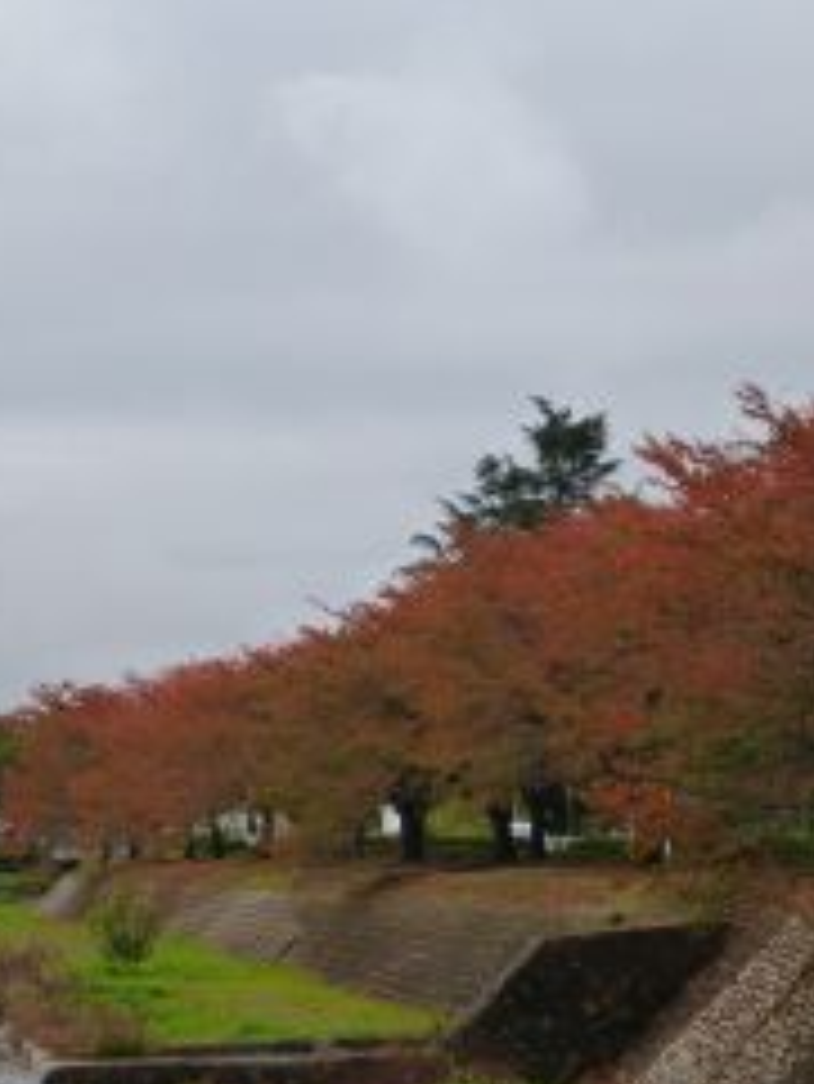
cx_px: 256
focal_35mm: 113
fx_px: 3540
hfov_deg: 13.1
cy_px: 643
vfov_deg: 17.4
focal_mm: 12.6
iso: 160
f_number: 5.4
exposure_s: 1/320
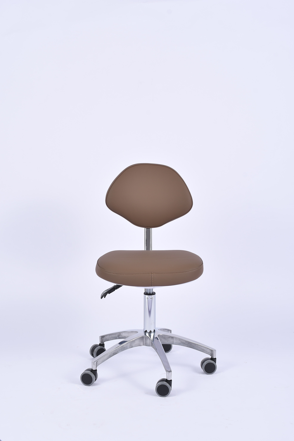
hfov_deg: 22.6
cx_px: 147
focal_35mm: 60
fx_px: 735
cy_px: 220
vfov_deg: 33.4
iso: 100
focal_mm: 40
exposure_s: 1/160
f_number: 10
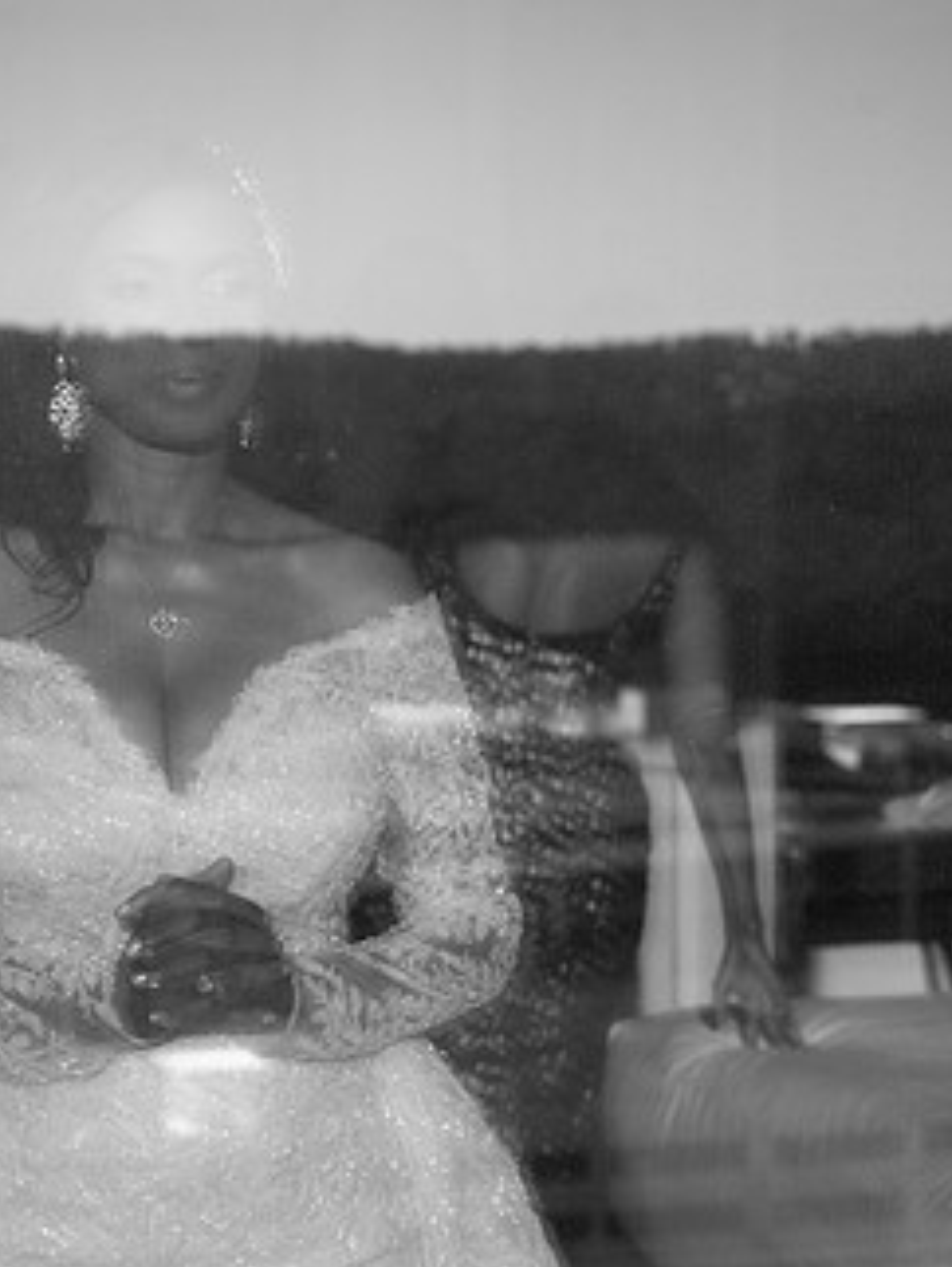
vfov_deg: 16.3
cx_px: 649
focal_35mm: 121
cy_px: 555
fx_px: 4431
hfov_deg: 12.2
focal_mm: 70
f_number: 6.3
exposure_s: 1/250
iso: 500
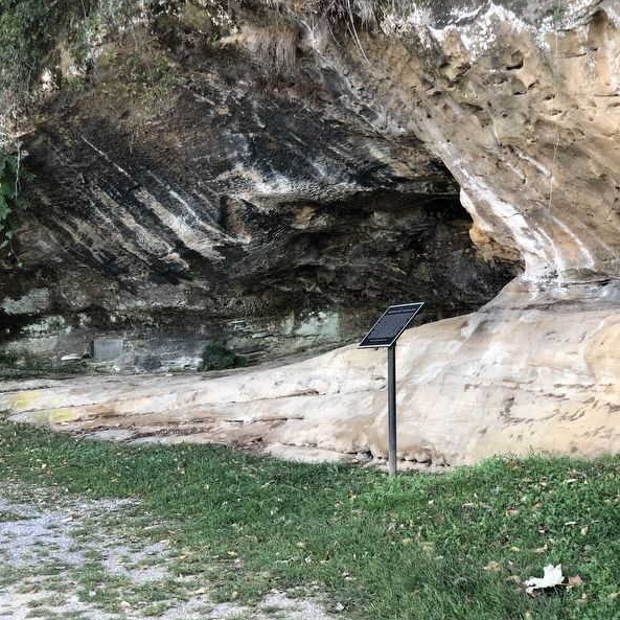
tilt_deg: +2.6
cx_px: 285
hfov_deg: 27.7
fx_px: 1256
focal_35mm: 62
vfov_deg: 27.7
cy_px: 313
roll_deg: +0.7
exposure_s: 1/60
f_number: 2.4
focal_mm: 6
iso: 32
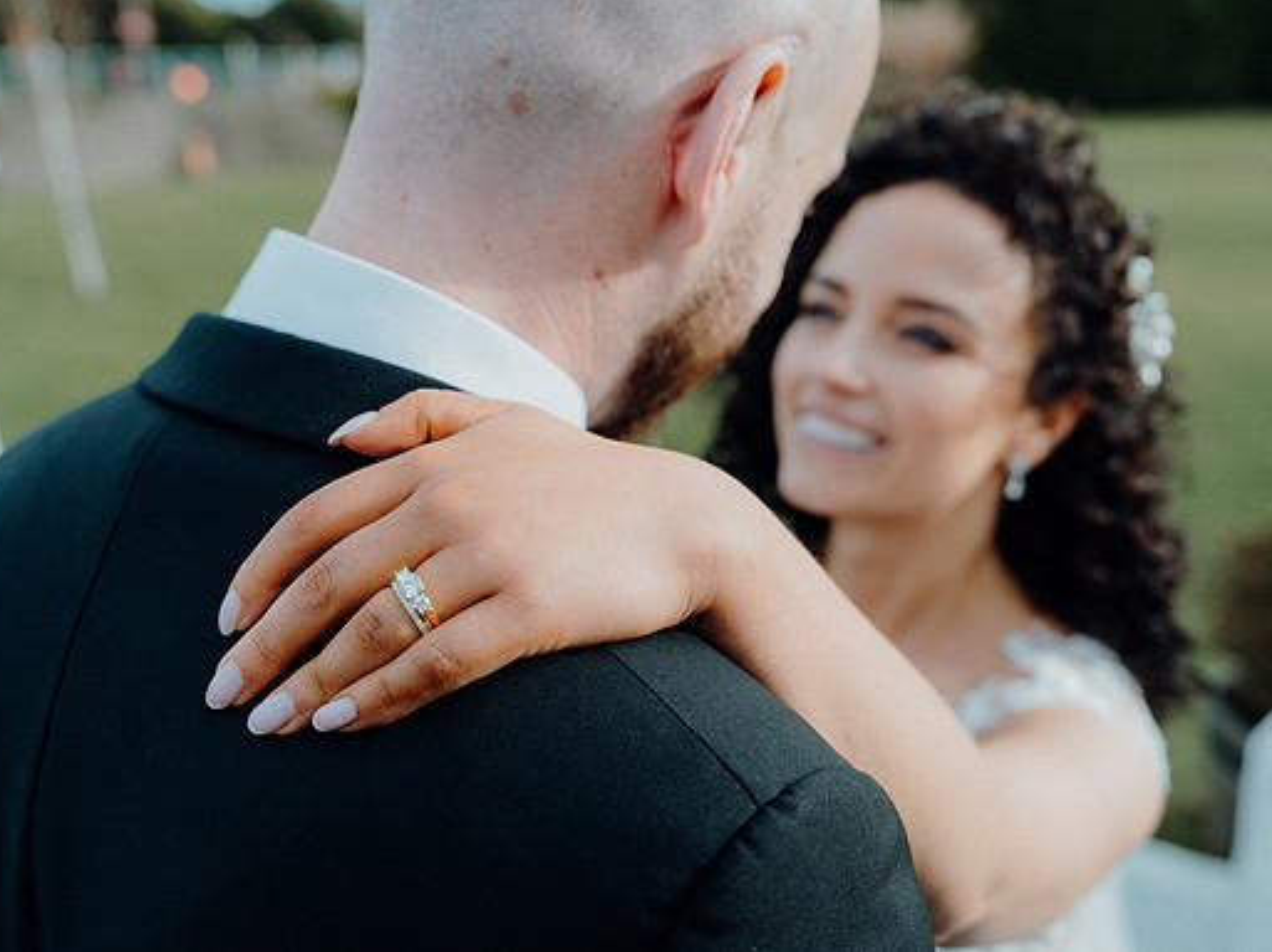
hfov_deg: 50.1
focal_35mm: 37
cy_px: 475
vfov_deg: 38.6
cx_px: 603
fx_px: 1359
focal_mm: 34
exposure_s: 1/500
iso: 125
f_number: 3.5
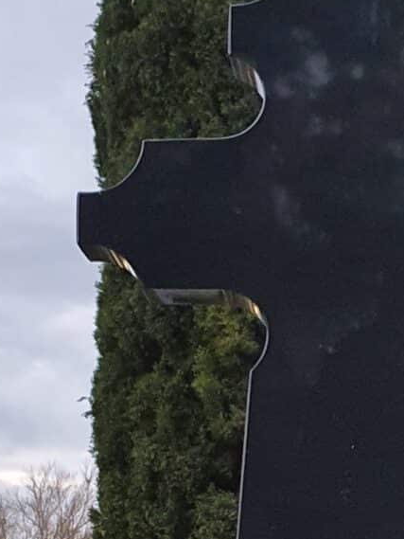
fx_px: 1820
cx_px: 335
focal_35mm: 117
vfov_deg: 16.3
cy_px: 614
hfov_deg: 12.6
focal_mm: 4.32
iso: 500
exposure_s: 1/50
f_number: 1.5
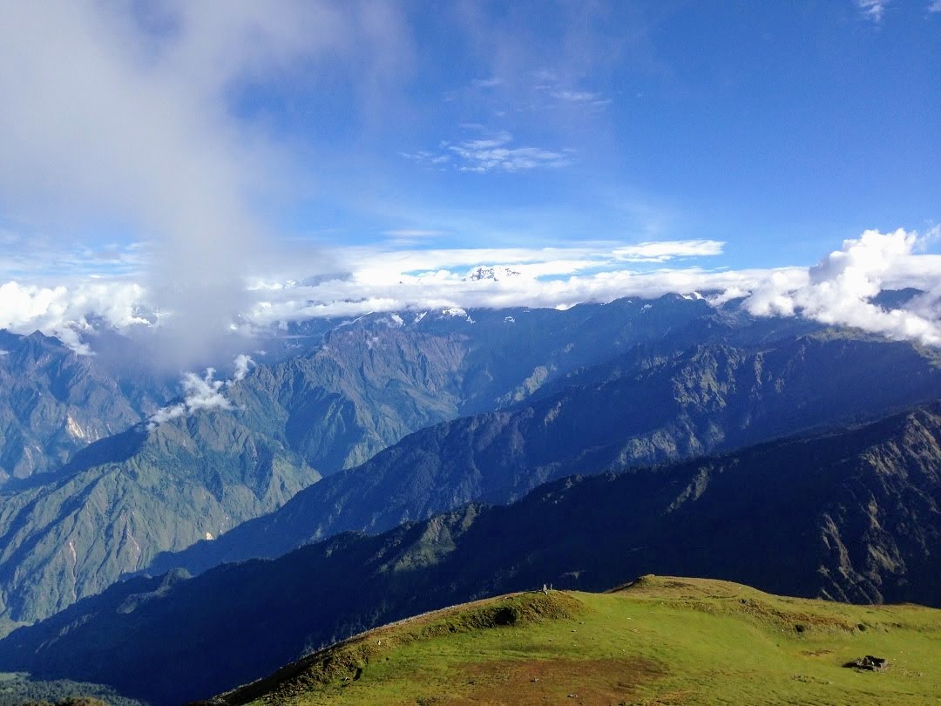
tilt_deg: -0.8
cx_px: 470
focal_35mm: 33
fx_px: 897
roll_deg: +0.6
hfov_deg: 55.4
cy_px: 353
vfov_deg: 42.9
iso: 50
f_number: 2.4
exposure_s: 1/1323
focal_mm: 4.12
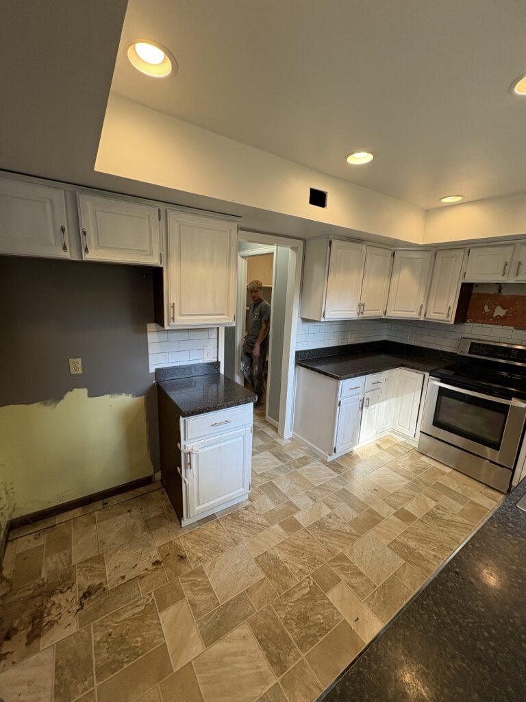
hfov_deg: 85.7
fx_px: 284
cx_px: 263
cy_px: 351
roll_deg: -2.0
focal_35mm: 14
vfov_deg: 102.1
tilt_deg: -11.6
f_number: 2.2
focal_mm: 2.22
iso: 160
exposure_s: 1/120
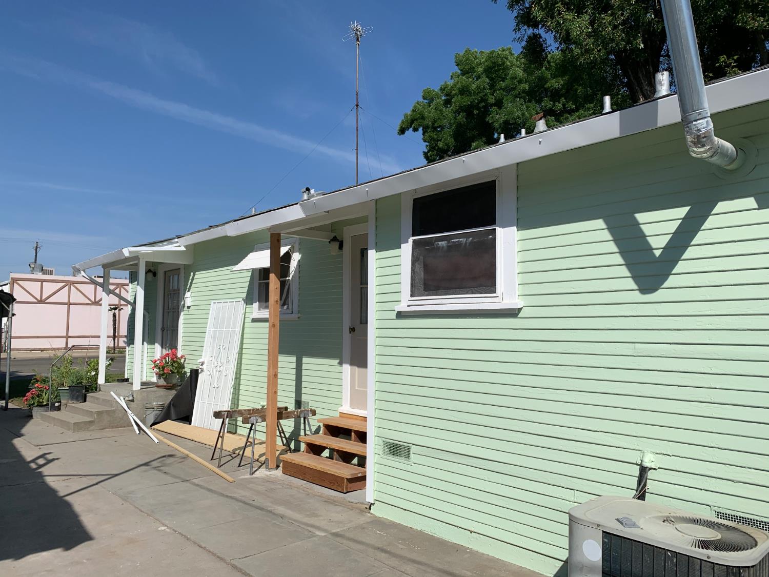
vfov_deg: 53.1
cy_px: 288
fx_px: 578
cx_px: 384
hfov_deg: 67.3
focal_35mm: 26
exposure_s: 1/5128
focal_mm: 4.25
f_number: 1.8
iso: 25
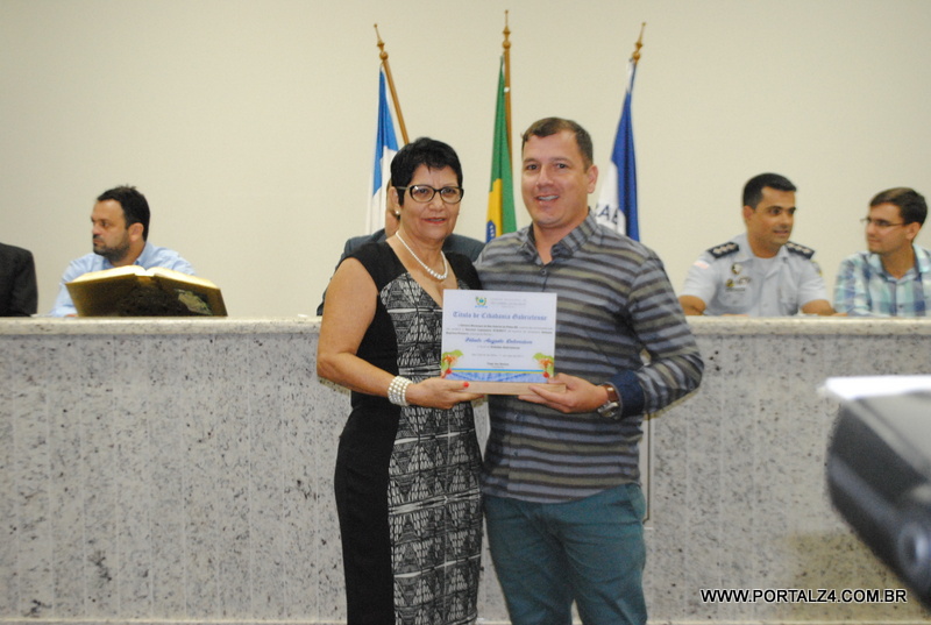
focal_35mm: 48
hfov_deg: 41.0
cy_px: 312
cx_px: 466
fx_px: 1244
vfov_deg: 28.2
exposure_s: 1/40
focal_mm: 32
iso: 1600
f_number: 4.8
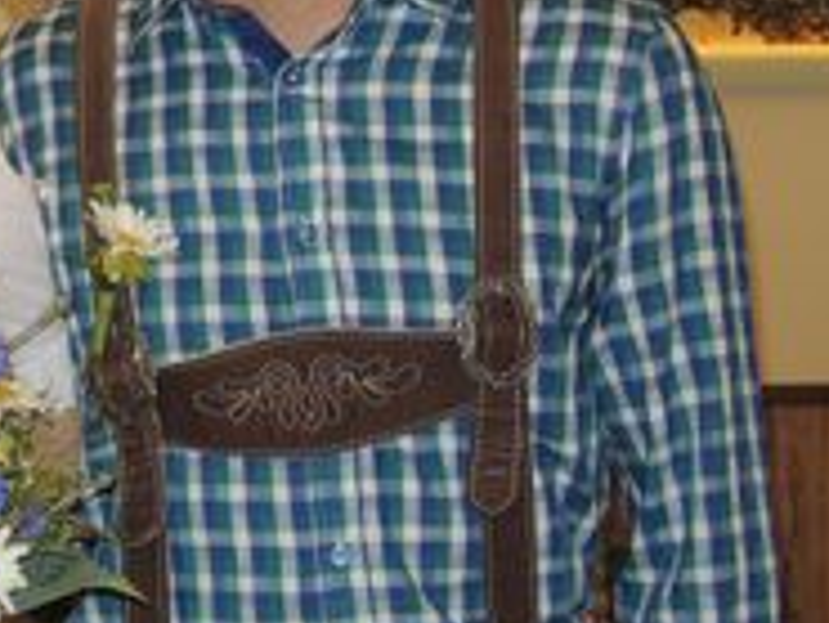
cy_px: 134
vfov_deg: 13.7
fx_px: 2588
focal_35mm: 108
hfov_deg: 17.8
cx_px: 45
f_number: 3.7
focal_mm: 9
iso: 200
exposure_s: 1/50
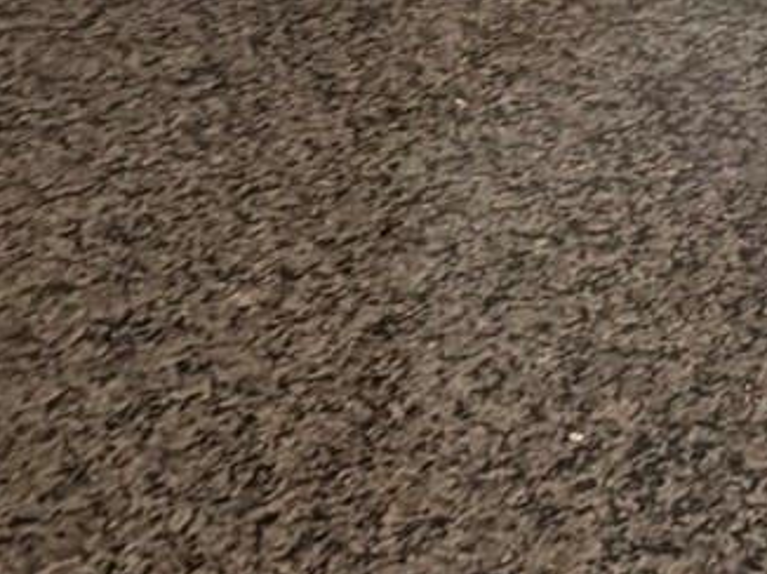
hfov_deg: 17.8
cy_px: -718
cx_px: 1386
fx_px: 1948
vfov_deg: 13.3
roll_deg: +0.5
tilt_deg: -9.2
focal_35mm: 88
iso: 320
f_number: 2.2
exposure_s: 1/120
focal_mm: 2.22
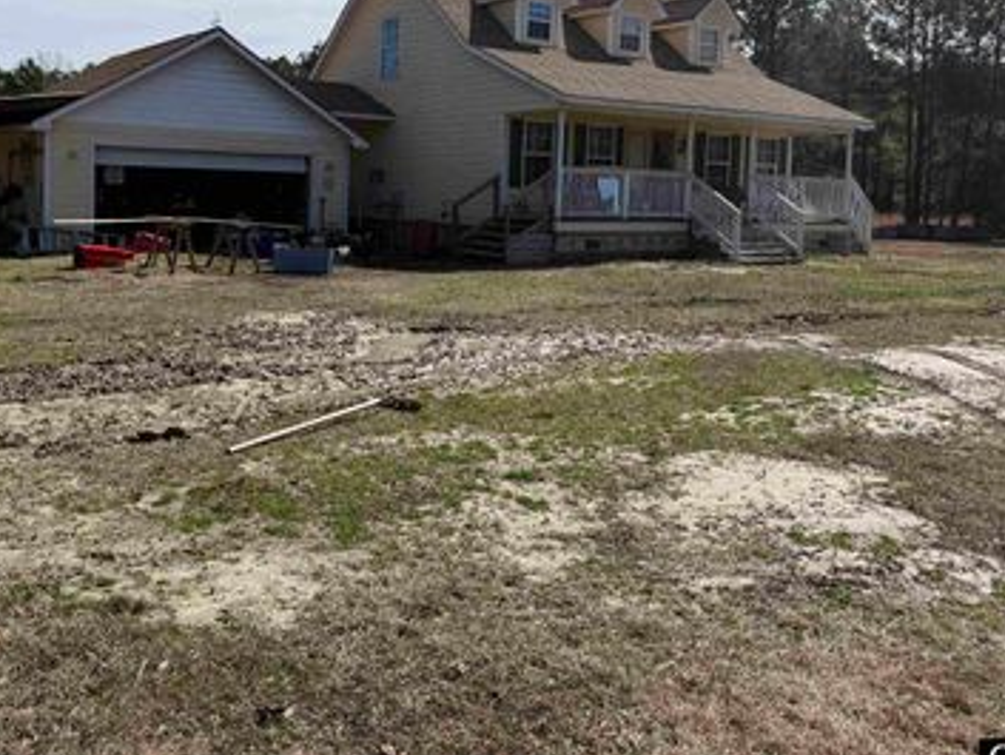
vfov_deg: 41.2
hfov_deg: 53.4
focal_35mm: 34
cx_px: 379
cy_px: 238
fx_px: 987
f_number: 1.78
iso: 80
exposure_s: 1/7353
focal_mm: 6.76
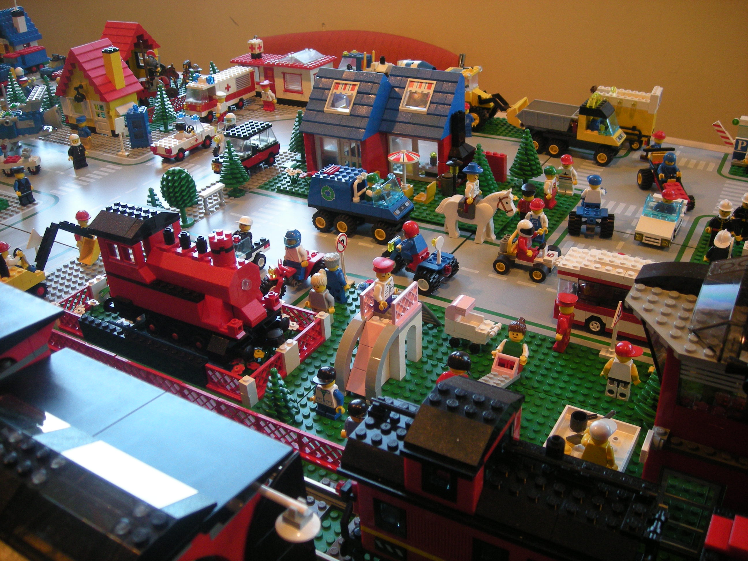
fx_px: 756
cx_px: 374
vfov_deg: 40.7
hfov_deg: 52.6
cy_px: 280
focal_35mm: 35
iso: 151
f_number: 2.8
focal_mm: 5.7
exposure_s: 1/8
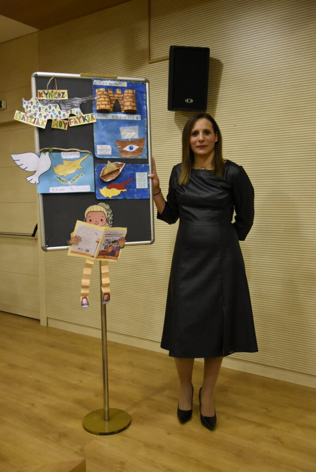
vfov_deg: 57.2
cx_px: 158
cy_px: 236
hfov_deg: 40.0
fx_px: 434
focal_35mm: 33
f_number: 3.5
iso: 4000
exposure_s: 1/250
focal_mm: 22
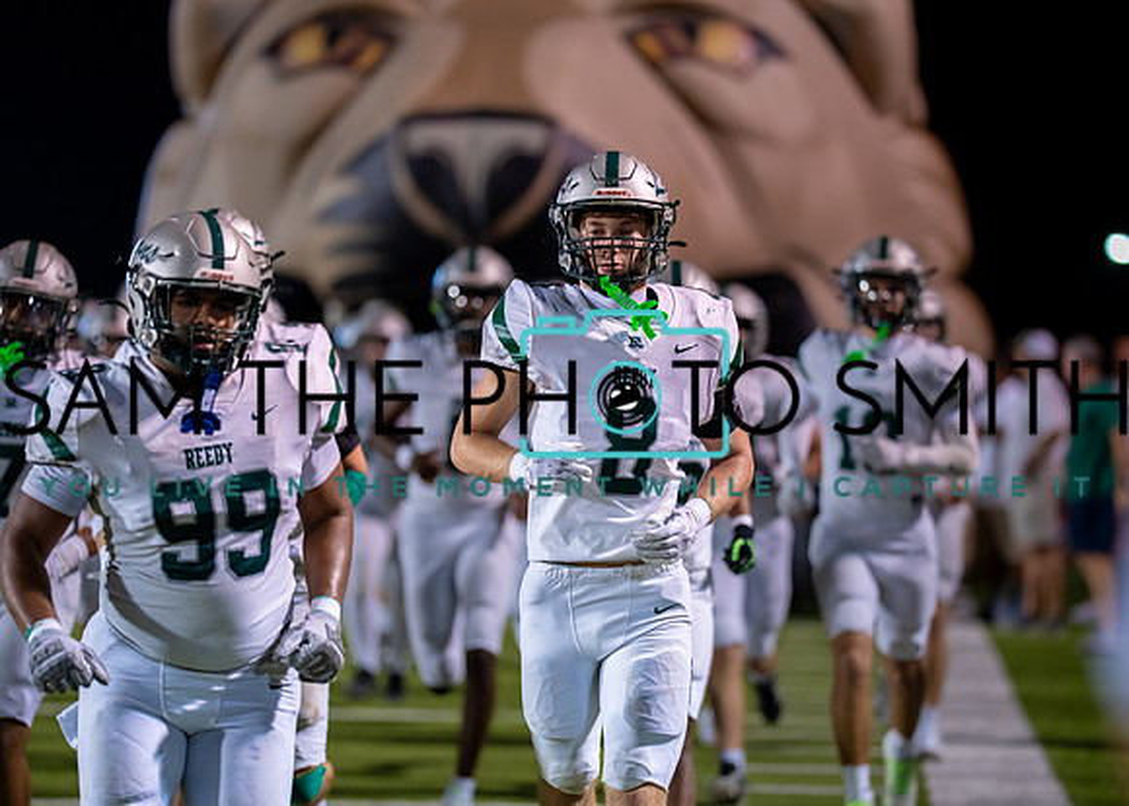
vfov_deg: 9.6
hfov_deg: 13.4
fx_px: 4808
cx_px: 611
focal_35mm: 150
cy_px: 416
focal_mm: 135
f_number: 1.8
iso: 1600
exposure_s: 1/1000
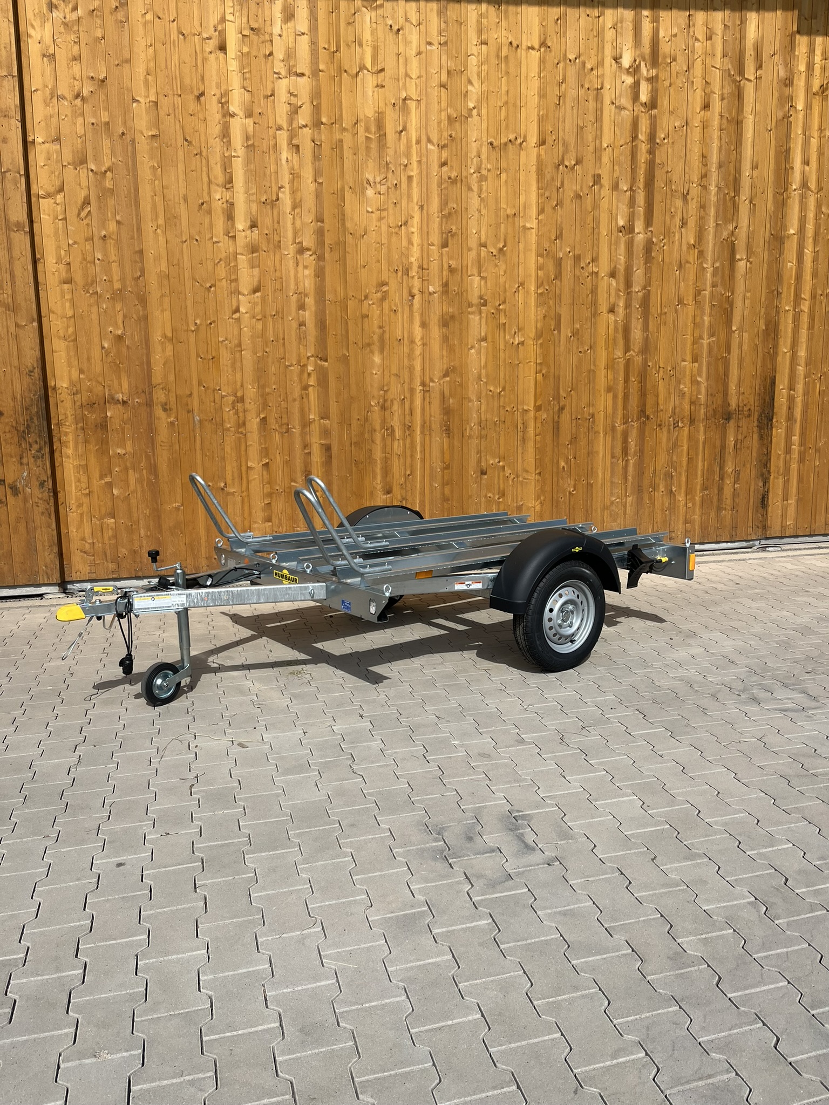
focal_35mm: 26
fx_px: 830
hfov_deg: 53.1
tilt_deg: -8.7
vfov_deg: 67.3
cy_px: 552
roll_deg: -0.7
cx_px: 414
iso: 50
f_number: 1.6
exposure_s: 1/6494
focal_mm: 5.1
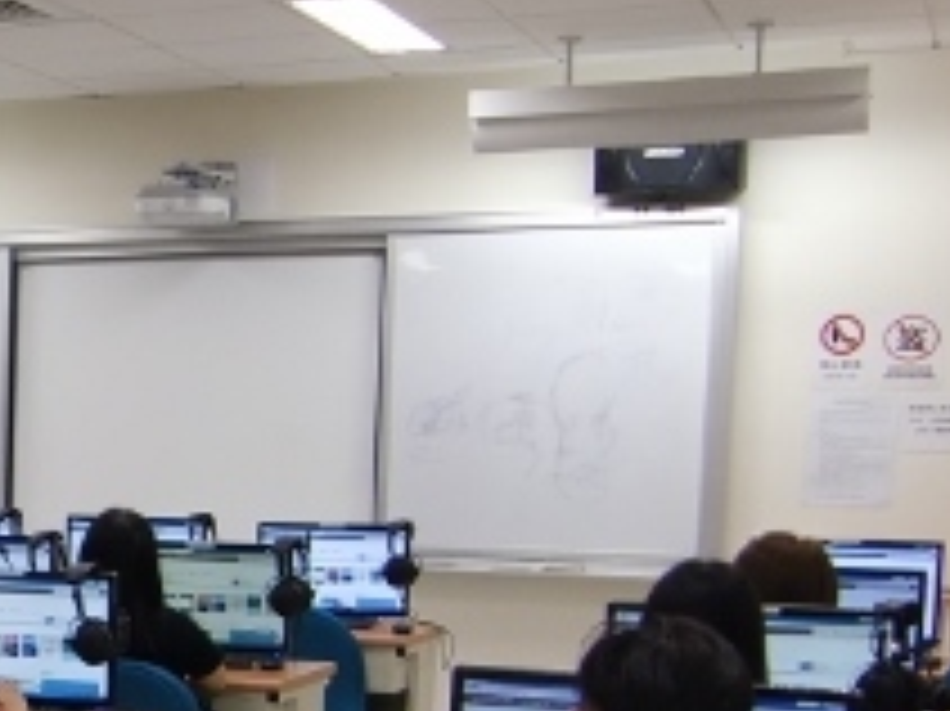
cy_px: 752
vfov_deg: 16.9
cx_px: -423
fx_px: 2331
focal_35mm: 85
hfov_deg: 20.2
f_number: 2.6
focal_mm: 4.9
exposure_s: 1/60
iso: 125
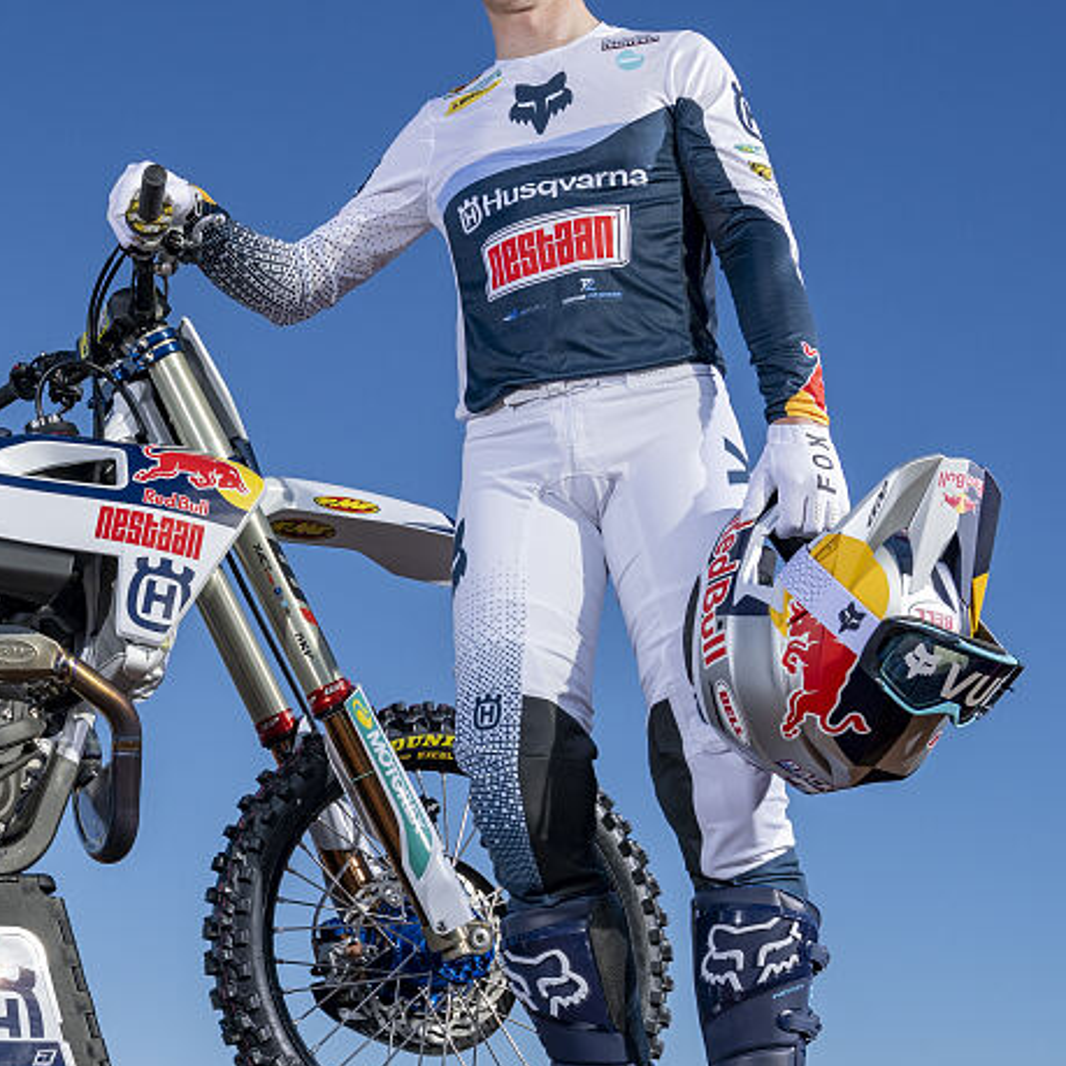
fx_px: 1916
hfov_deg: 29.7
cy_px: 567
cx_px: 91
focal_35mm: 55
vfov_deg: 31.1
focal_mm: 24
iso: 200
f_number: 6.3
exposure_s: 1/1000
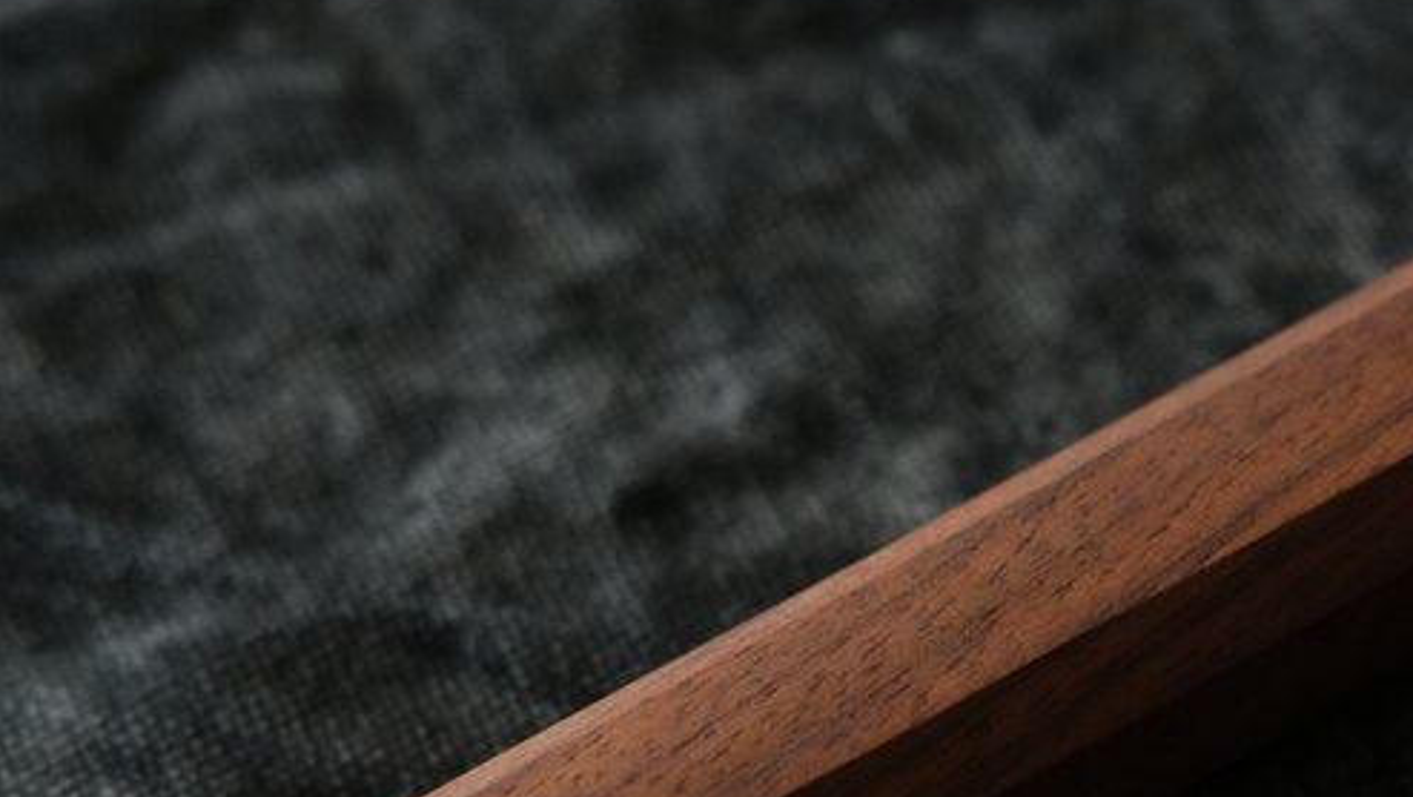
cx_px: 1189
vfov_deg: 11.2
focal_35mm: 108
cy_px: 553
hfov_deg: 19.5
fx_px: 4049
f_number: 4.5
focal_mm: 35
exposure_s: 1/60
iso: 1250
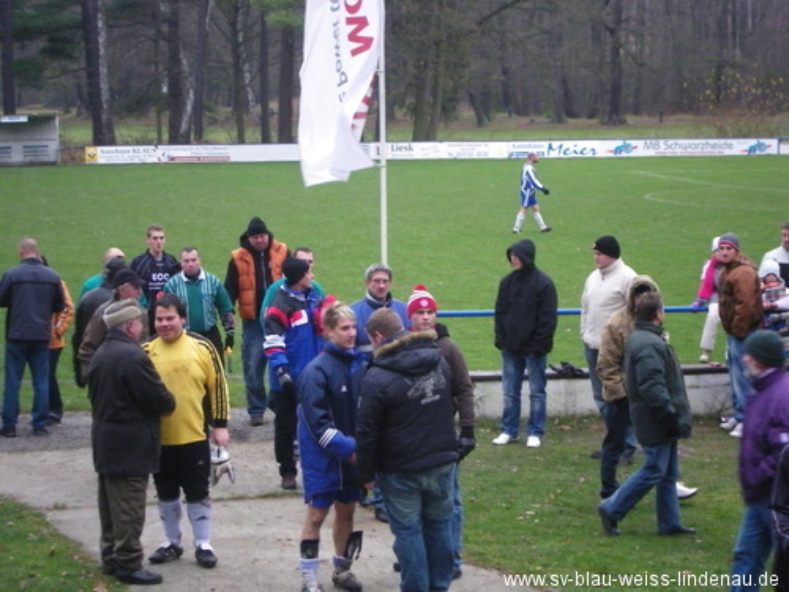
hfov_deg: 21.1
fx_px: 2120
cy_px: 296
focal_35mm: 93
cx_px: 394
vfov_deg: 15.9
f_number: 5.3
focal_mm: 16.5
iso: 400
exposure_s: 1/40
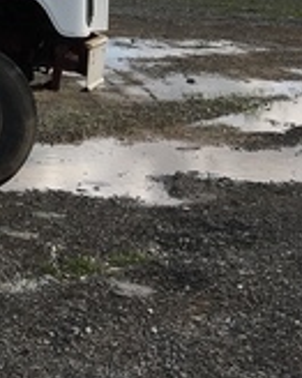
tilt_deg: -0.4
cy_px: -68
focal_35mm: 114
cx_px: -422
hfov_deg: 11.3
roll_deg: -2.3
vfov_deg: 16.2
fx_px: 1275
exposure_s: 1/1399
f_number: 2.2
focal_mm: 4.15
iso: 25
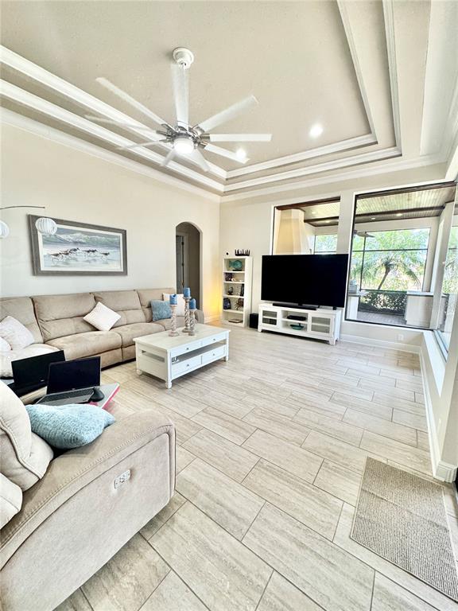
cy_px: 306
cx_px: 229
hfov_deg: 85.7
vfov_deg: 102.1
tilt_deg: -8.3
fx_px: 247
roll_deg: -1.2
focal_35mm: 14
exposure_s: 1/60
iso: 200
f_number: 2.2
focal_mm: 2.22
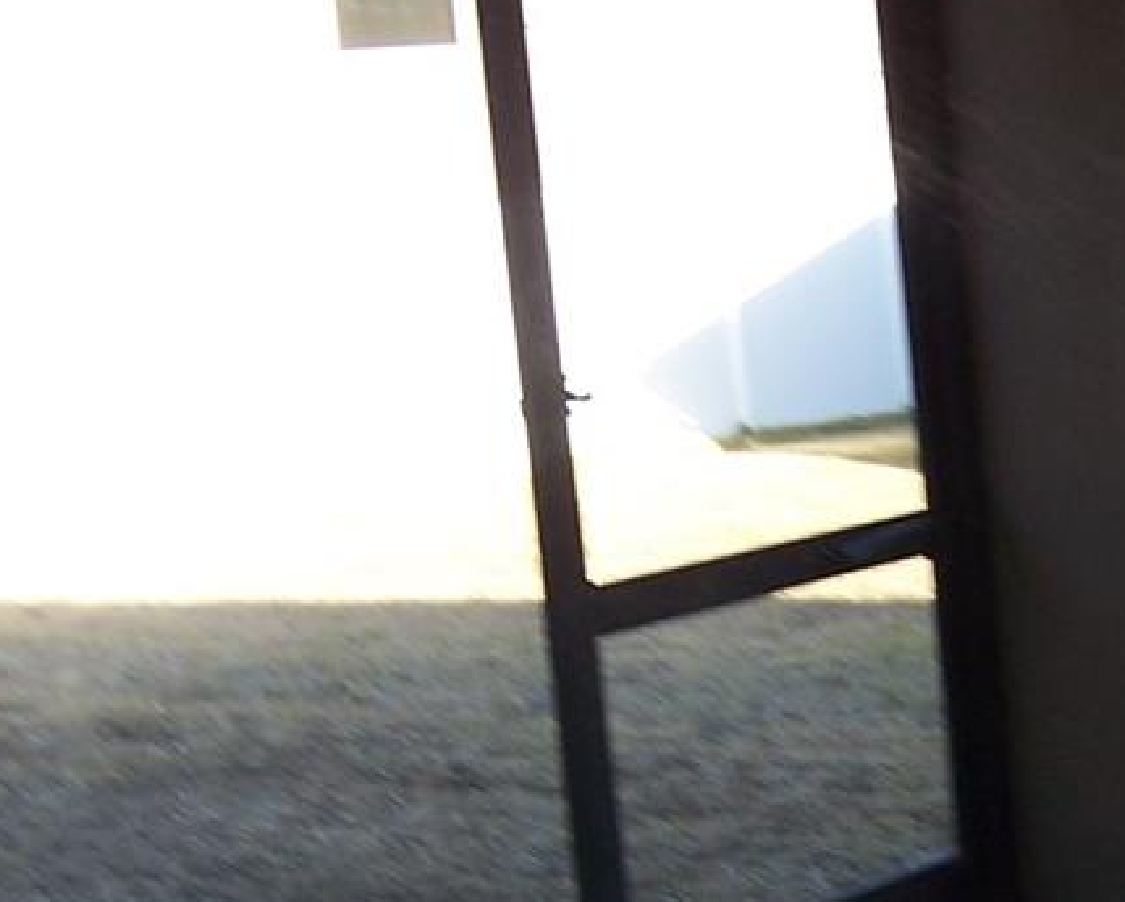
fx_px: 2999
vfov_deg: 16.9
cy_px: 784
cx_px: 873
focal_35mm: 90
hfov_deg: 21.0
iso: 80
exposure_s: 1/90
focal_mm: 5.5
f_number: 3.4
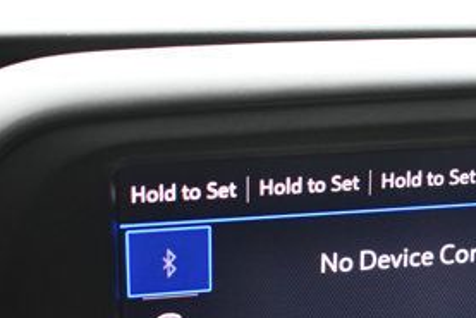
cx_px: 411
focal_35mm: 111
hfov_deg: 18.2
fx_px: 1468
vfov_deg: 12.2
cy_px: 329
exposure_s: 1/125
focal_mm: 32
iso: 1800
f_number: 4.5
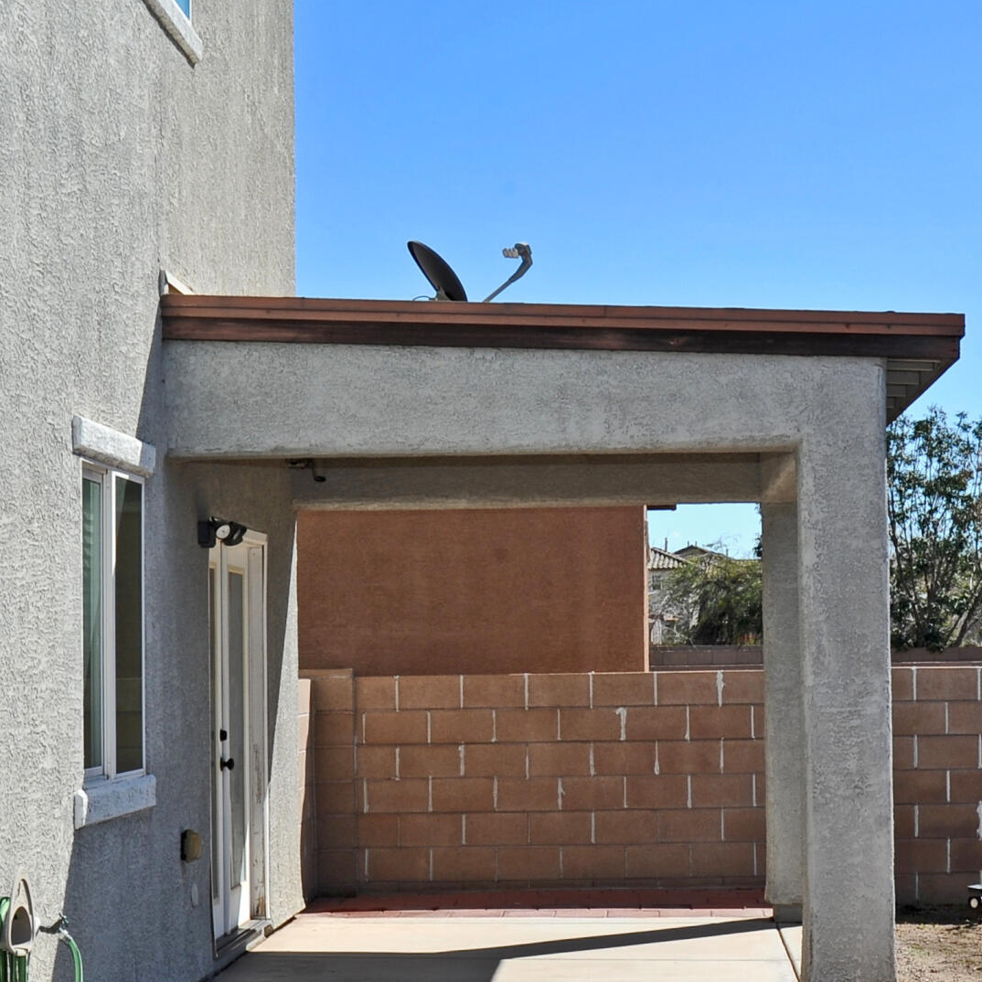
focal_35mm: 83
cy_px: 505
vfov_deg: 20.9
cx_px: 714
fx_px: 2664
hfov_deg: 20.7
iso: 200
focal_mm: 35
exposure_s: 1/160
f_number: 13
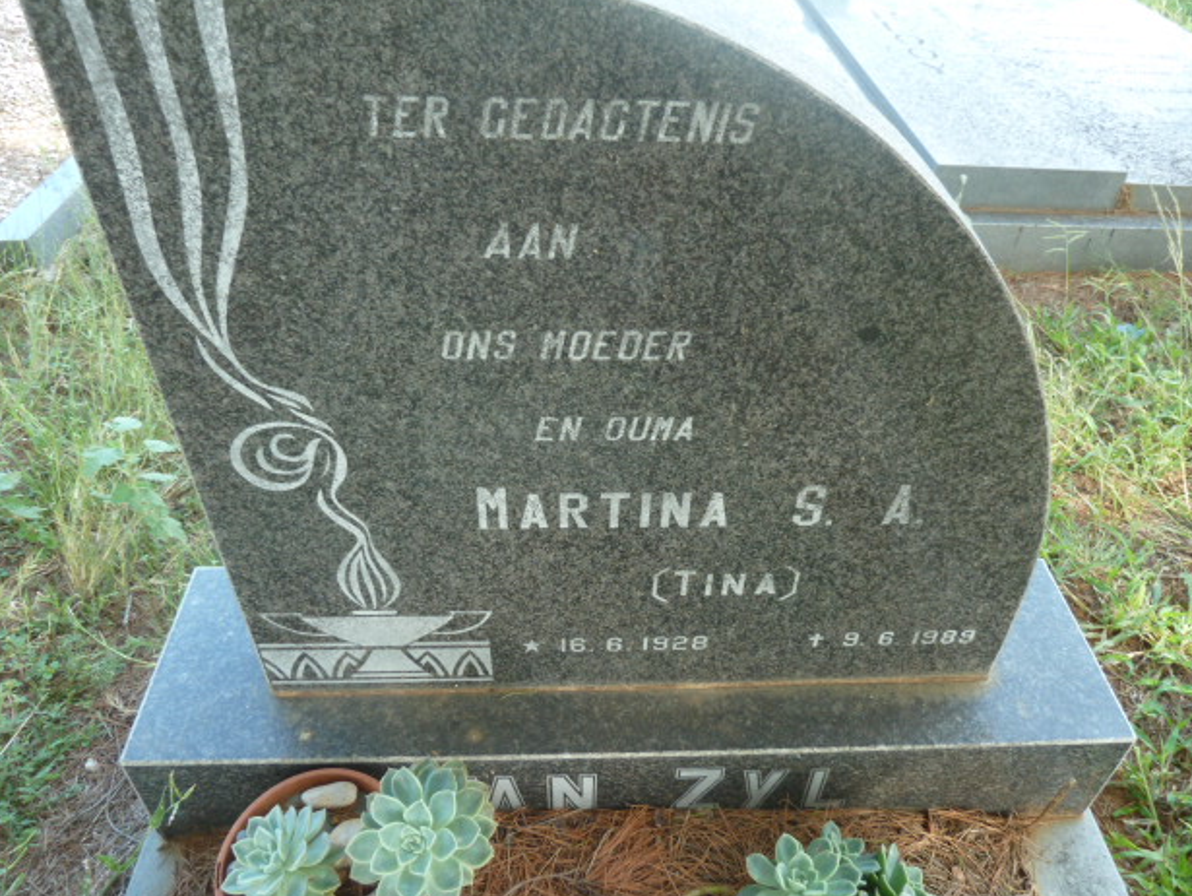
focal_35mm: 26
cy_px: 440
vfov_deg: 53.1
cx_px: 618
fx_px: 896
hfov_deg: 67.2
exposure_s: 1/30
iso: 80
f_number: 3.3
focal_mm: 4.1
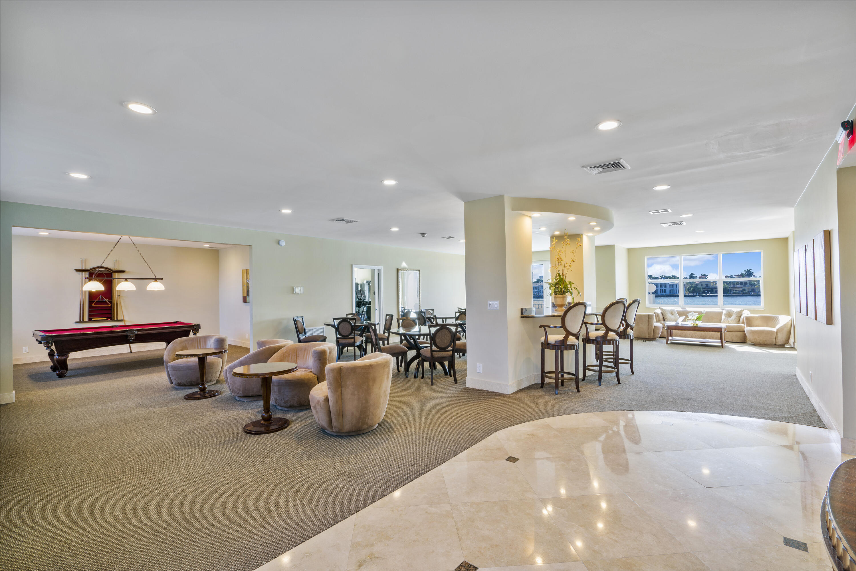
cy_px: 286
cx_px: 428
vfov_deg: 73.7
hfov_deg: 96.7
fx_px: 380
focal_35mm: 16
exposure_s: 1/8
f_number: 9.5
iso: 250
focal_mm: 16
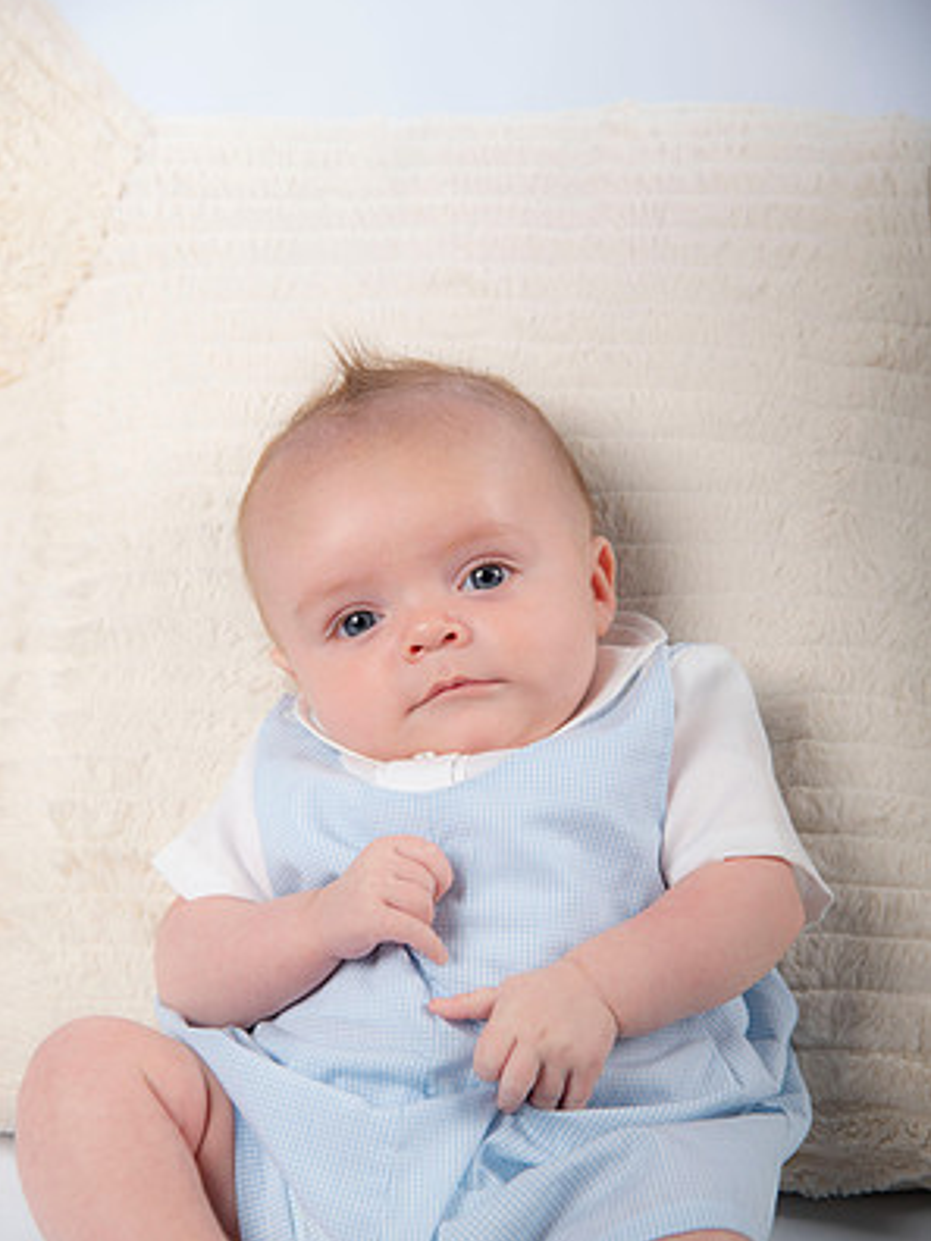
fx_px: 3837
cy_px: 646
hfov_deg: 13.8
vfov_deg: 18.4
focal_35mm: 107
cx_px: 466
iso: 100
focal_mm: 98
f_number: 5.6
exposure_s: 1/200
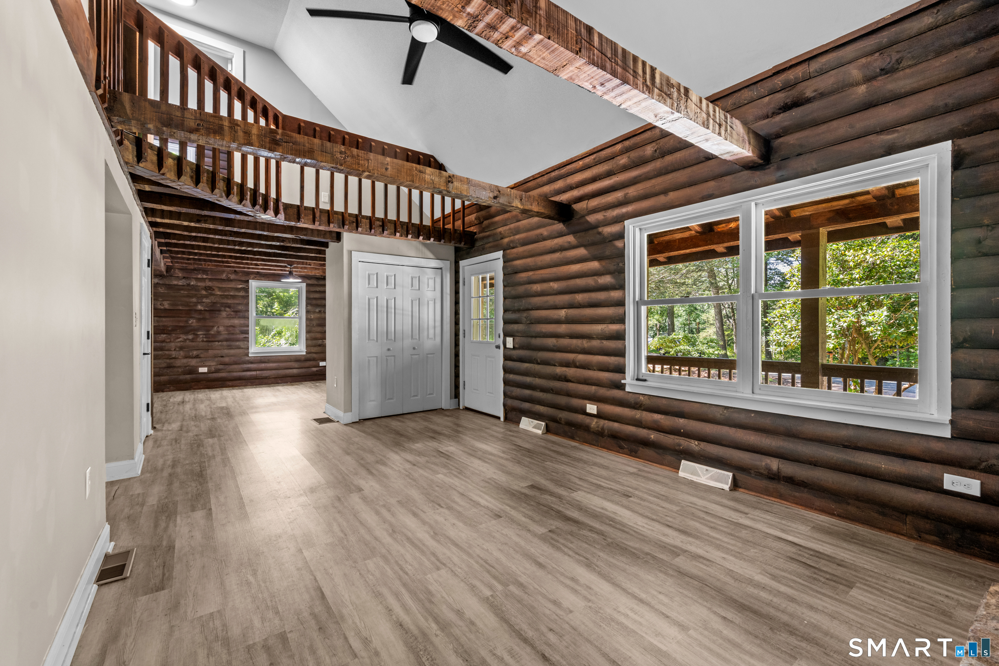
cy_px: 333
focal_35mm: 15
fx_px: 416
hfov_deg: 100.4
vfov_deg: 77.3
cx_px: 500
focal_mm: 15
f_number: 9
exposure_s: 2
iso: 320
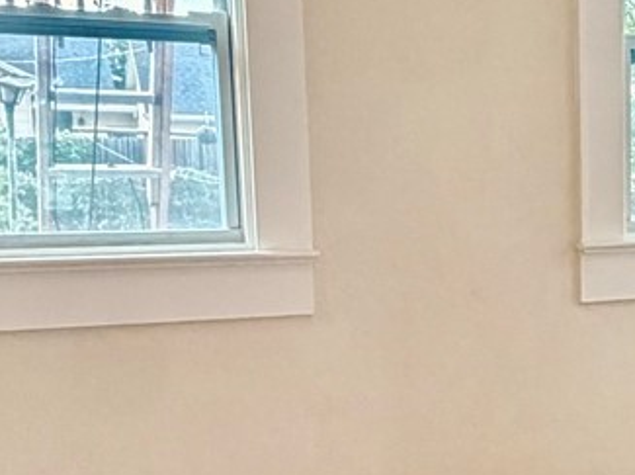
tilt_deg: -9.6
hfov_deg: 26.2
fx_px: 1264
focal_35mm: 69
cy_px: 377
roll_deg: +1.4
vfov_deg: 21.0
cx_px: 686
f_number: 2.2
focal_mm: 2.22
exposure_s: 1/60
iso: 500
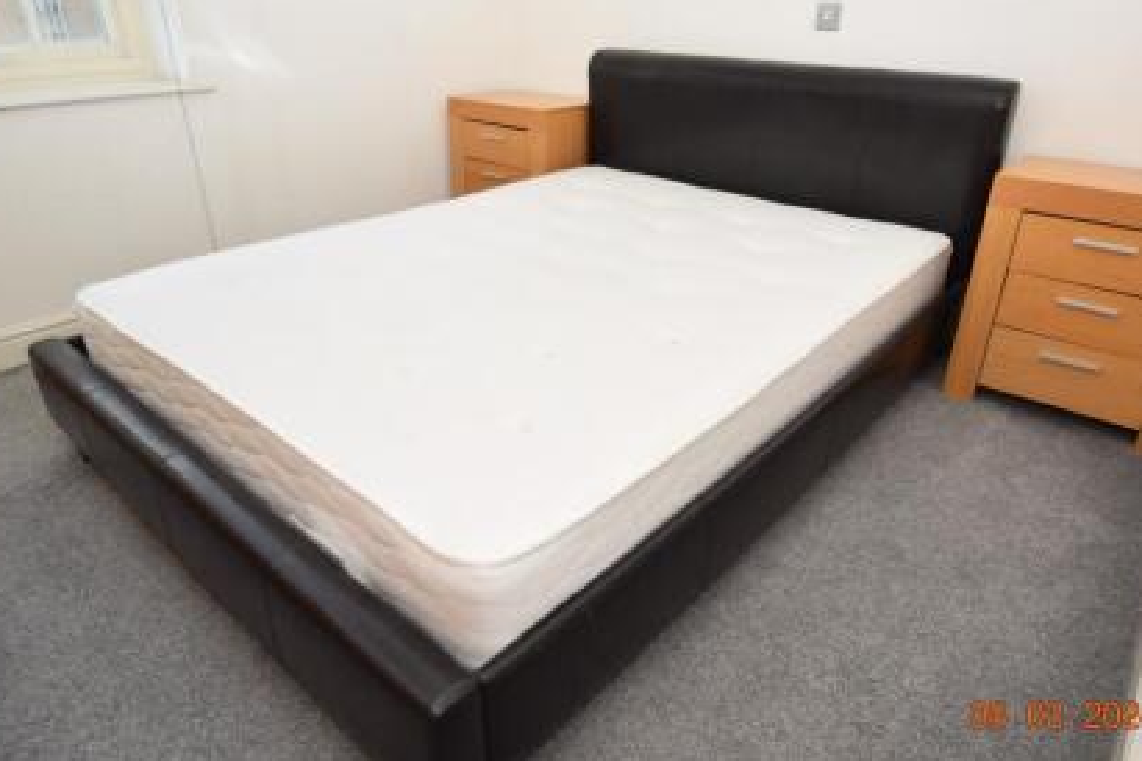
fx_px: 716
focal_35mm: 23
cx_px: 622
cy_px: 340
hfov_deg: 77.0
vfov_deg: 55.9
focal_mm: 13
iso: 100
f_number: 4
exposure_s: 1/60
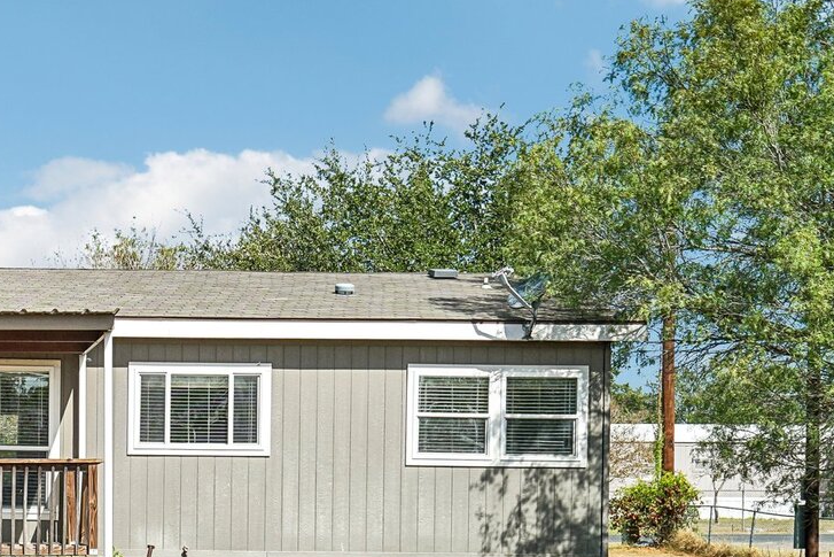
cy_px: 492
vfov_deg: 17.3
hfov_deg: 24.4
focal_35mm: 78
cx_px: -57
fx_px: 1807
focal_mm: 35
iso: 200
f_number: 8
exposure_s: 1/320
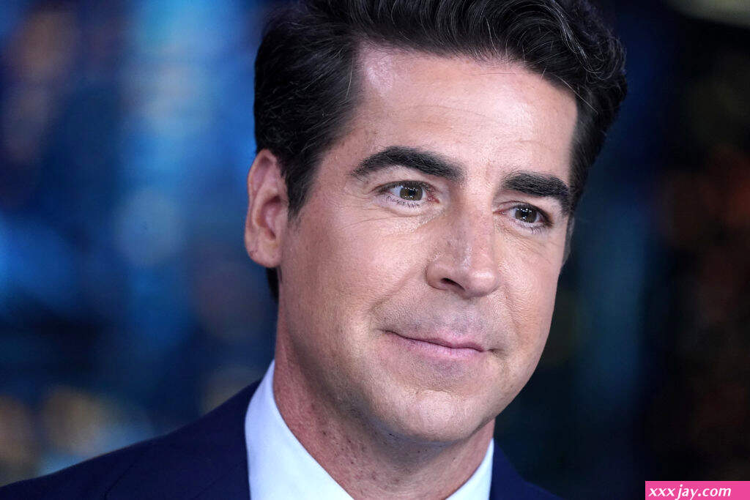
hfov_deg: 5.2
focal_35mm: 400
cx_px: 375
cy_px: 250
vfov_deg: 3.4
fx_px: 8334
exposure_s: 1/160
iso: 5000
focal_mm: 400
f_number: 5.6
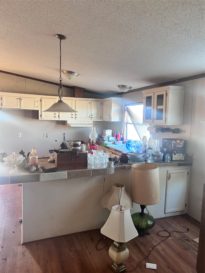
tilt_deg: -3.6
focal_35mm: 26
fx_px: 205
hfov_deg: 53.1
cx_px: 102
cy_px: 136
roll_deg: -0.6
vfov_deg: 67.3
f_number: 1.5
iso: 125
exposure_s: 1/65
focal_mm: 5.7
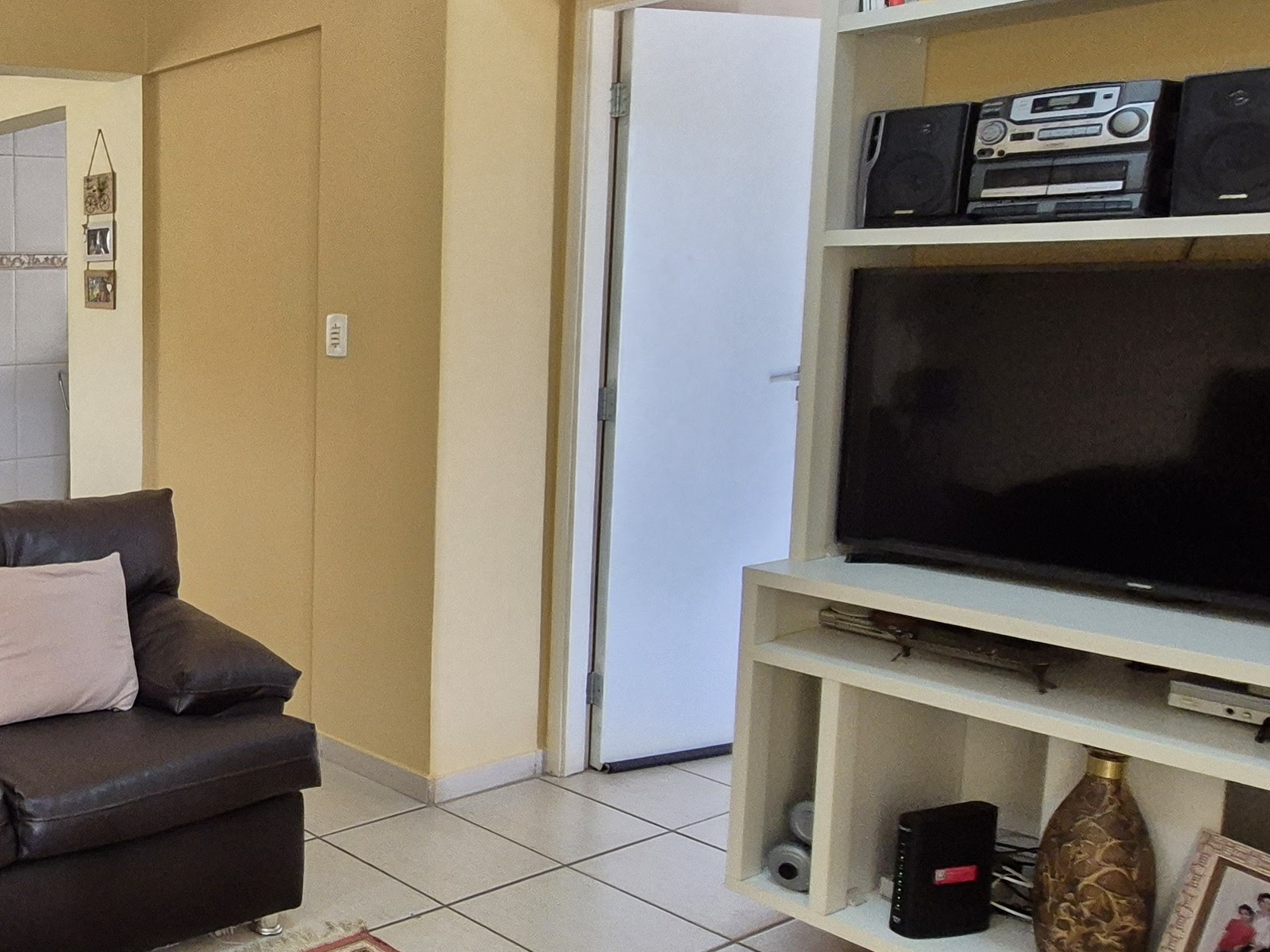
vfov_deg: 45.4
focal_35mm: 31
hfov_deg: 46.9
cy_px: 430
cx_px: -43
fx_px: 1137
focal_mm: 2.2
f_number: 2.2
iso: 500
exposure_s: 1/60
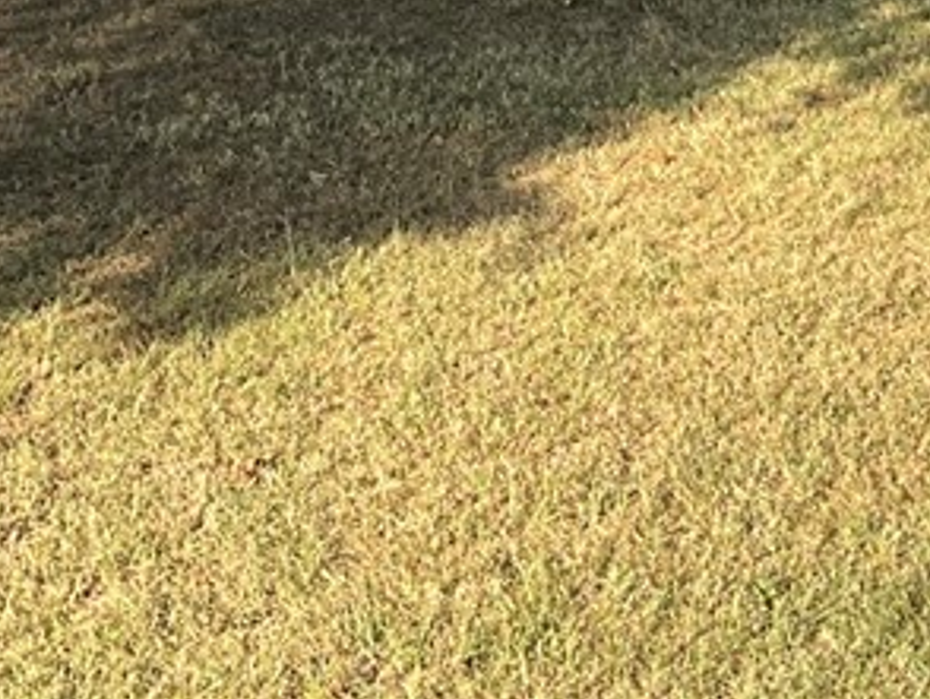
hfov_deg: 19.0
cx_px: 883
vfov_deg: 13.4
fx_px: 2716
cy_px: -512
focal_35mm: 101
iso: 25
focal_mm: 3
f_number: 1.8
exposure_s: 1/642
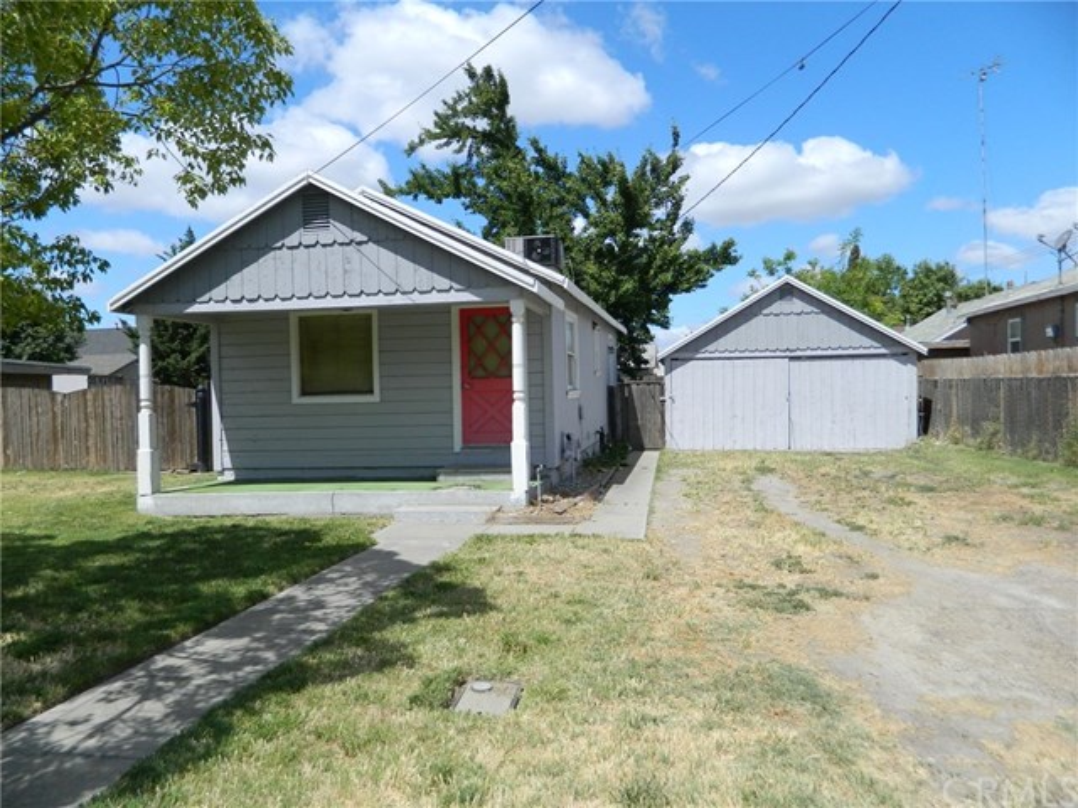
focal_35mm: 25
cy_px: 404
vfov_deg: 54.9
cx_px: 539
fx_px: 779
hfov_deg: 69.4
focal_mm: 4.5
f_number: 8.7
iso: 110
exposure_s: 1/200
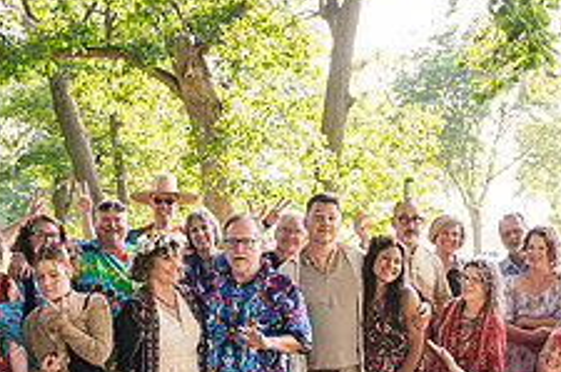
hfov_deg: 29.6
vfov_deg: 19.4
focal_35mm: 68
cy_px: 373
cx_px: 226
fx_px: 1057
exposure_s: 1/250
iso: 800
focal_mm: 26
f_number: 5.6
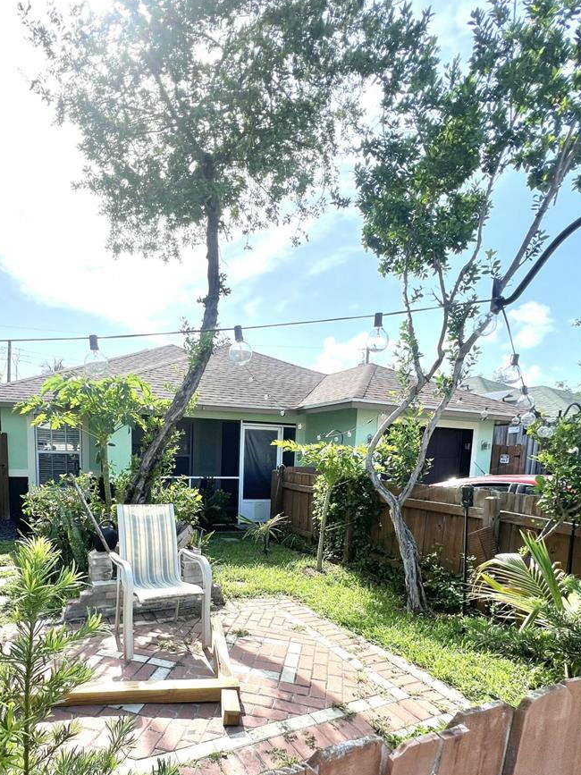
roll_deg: -0.5
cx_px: 222
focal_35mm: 18
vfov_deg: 85.0
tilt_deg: -7.2
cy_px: 510
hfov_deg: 70.5
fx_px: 403
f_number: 1.8
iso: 32
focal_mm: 1.57
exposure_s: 1/774
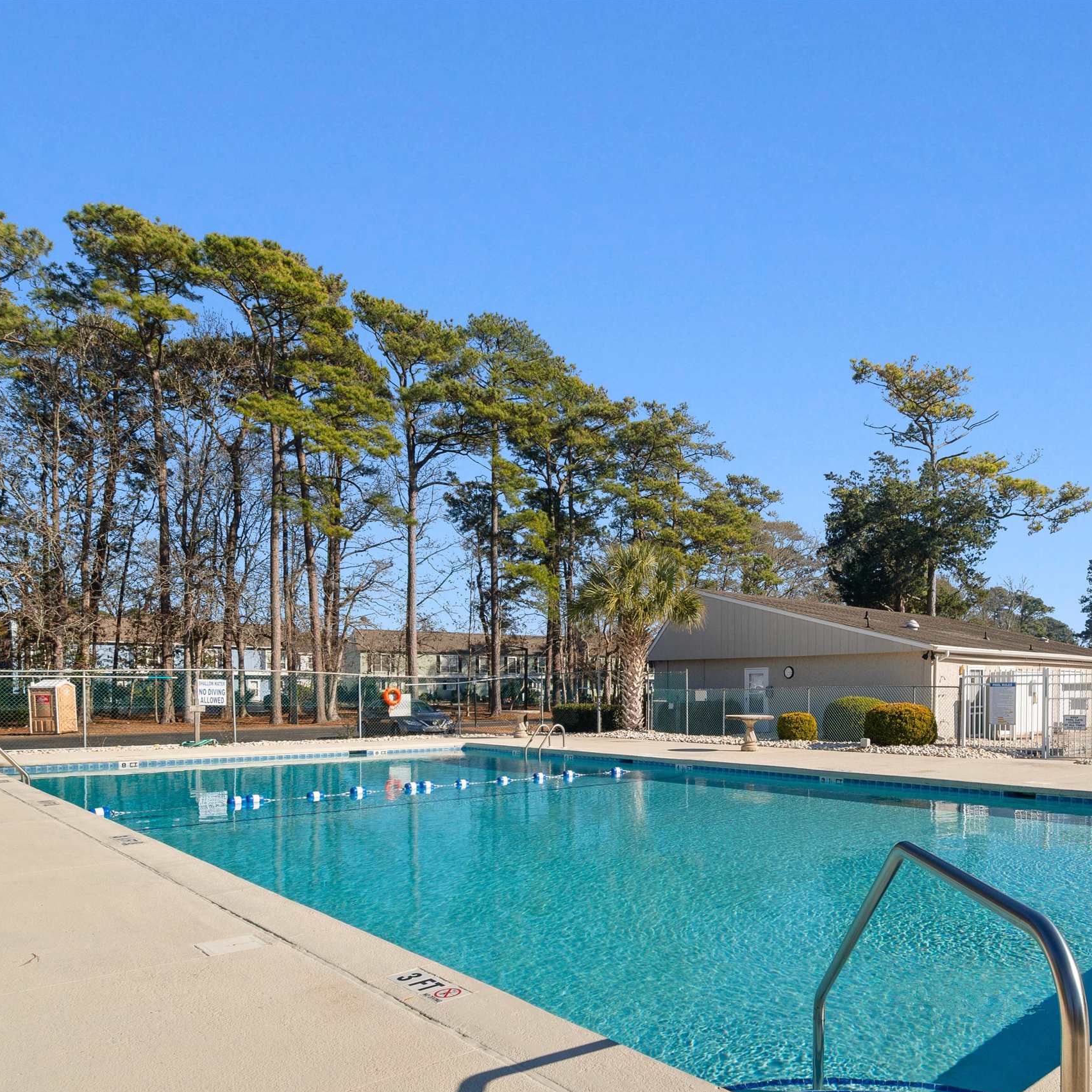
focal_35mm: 23
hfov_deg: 65.7
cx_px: 716
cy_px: 655
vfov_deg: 66.6
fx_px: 821
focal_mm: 10
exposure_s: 1/200
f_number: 7.1
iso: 100
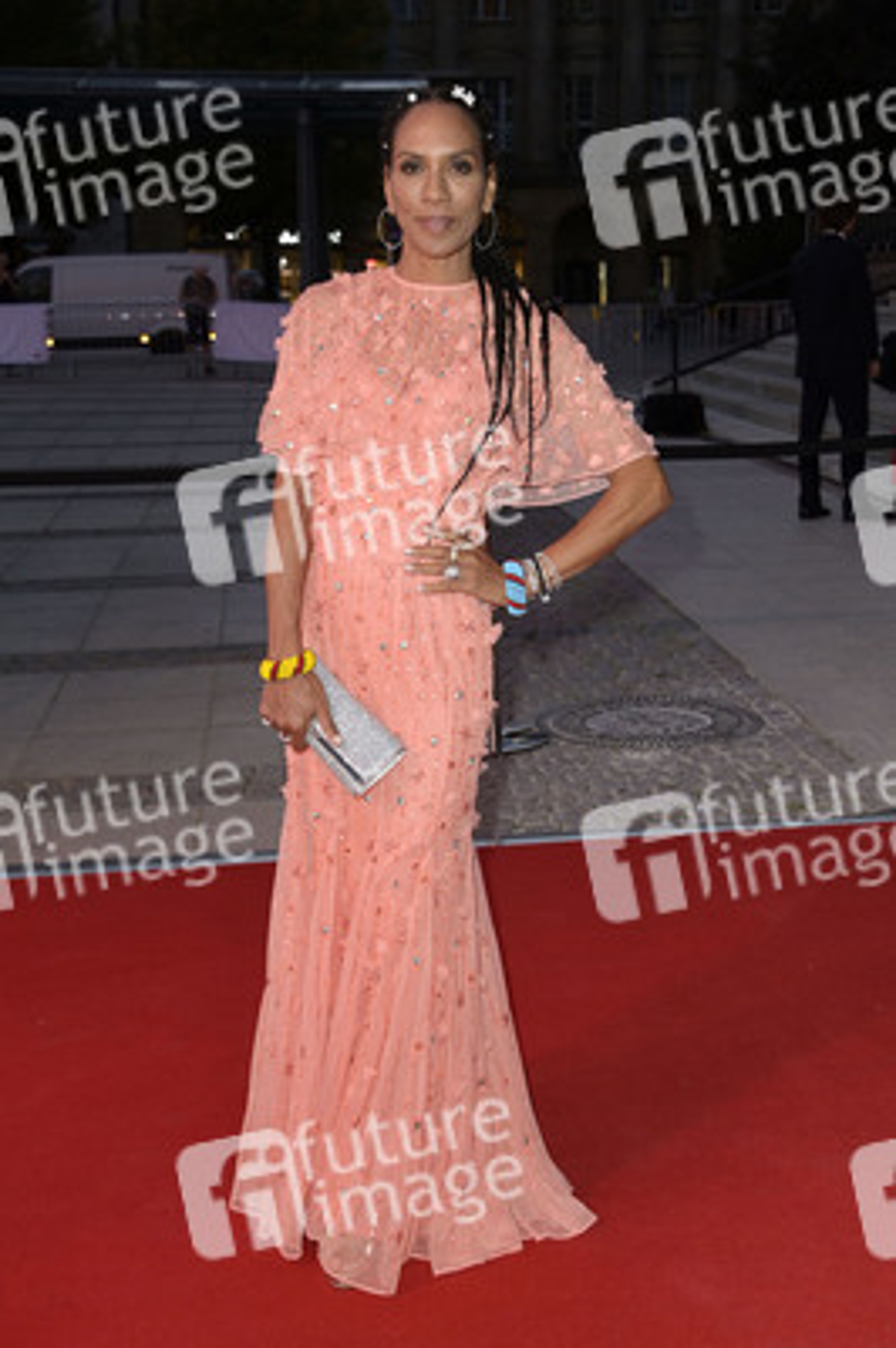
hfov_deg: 28.0
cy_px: 674
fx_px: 1795
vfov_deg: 41.1
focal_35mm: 48
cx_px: 448
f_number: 5.6
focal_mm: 48
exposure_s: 1/160
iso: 1600
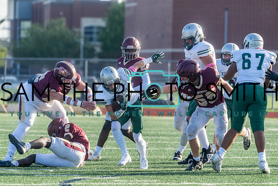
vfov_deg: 3.2
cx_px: 139
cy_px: 93
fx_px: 3275
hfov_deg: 4.9
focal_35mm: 424
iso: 1250
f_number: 8
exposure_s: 1/1250
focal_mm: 424
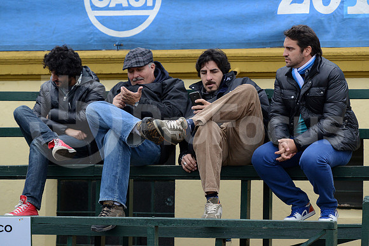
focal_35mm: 200
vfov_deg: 6.9
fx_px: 2050
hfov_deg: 10.3
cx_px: 184
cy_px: 123
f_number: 4
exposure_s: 1/400
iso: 1600
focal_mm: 200
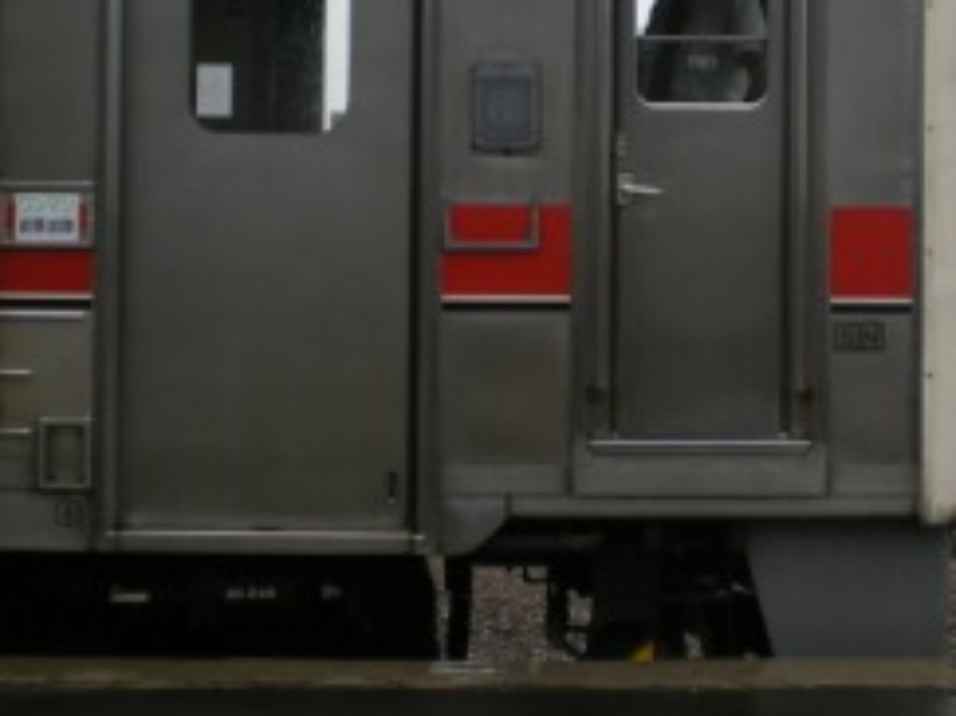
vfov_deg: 20.8
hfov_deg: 27.5
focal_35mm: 70
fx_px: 1932
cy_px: 157
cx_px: 681
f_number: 3.1
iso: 64
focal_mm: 6.3
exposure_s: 1/160
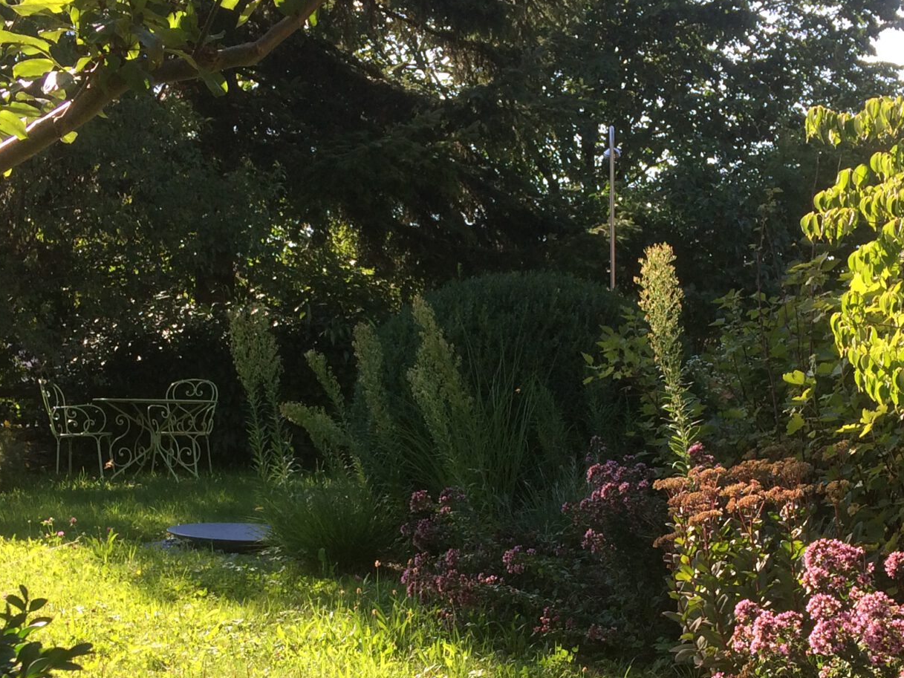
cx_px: 500
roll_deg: -1.7
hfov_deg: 31.7
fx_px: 1593
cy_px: 490
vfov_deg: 23.8
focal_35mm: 61
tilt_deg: -6.0
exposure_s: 1/547
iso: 32
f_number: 2.2
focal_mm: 4.15
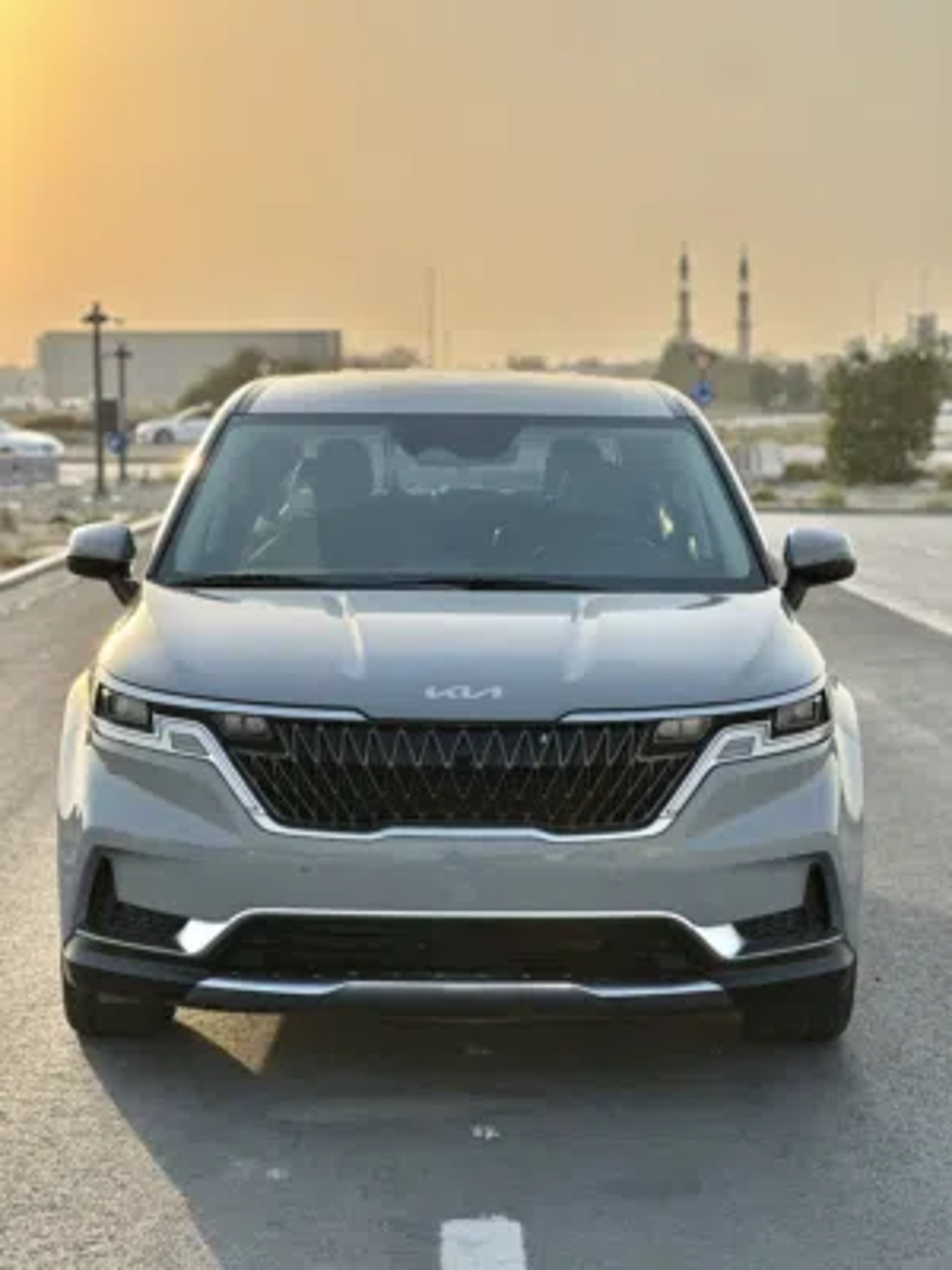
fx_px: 2824
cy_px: 635
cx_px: 476
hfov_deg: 19.1
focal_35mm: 77
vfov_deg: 25.3
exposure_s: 1/649
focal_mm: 9
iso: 32
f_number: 2.8
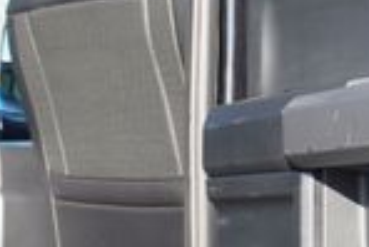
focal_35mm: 149
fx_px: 1530
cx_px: 85
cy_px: 25
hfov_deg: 13.7
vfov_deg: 9.2
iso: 100
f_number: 5
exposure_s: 1/100
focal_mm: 23
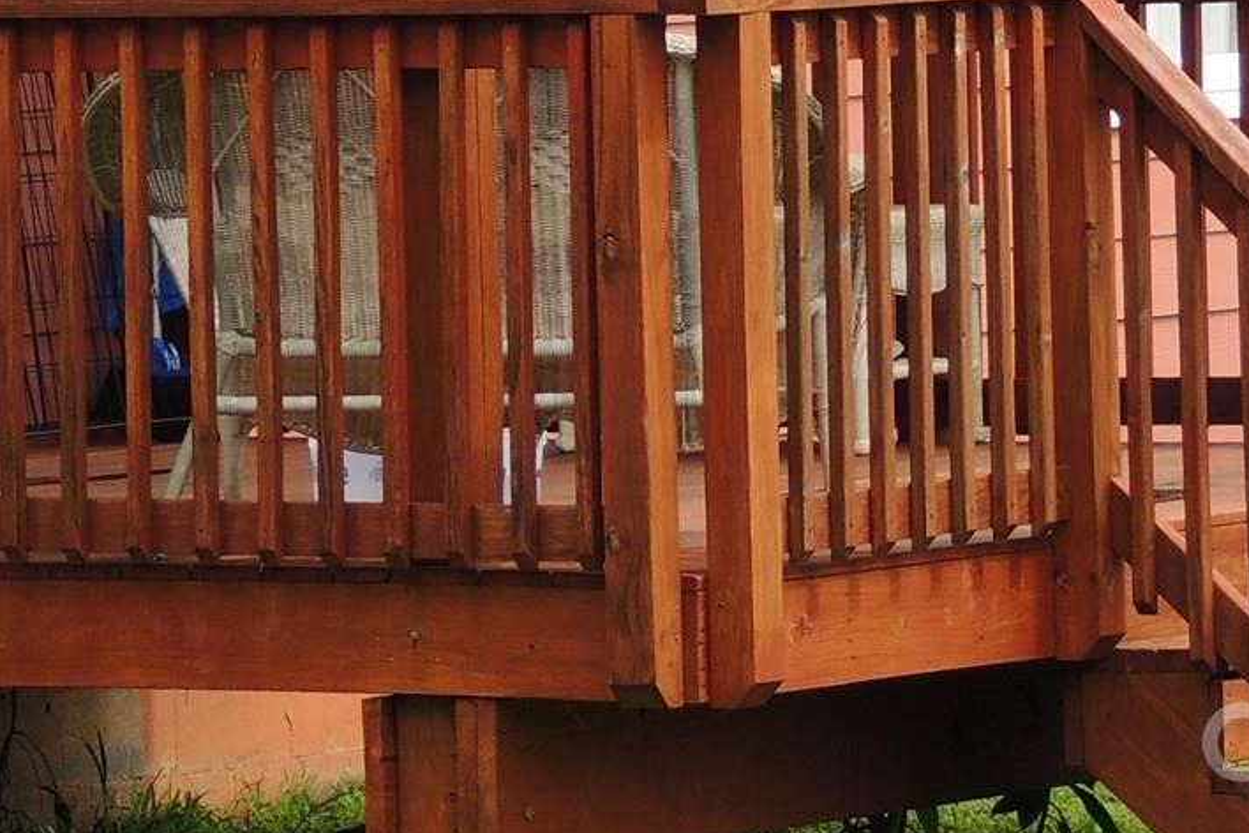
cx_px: 393
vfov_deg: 3.4
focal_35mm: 406
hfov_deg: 5.1
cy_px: -459
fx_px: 14085
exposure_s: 1/320
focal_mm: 24
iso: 100
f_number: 4.3
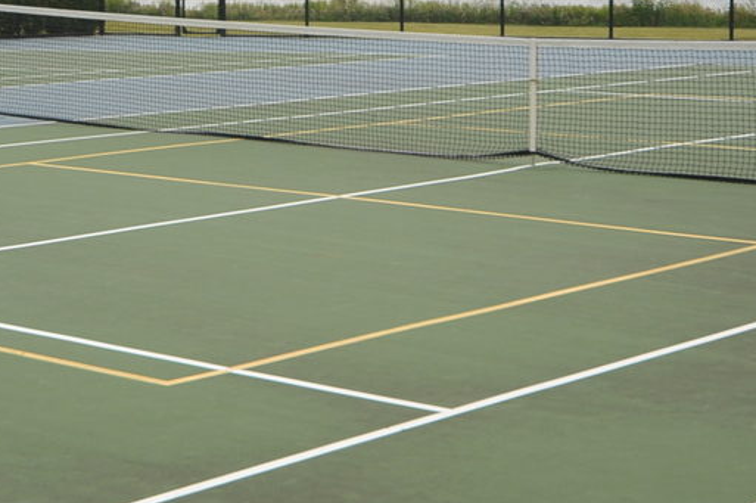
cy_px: 52
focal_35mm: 95
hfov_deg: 21.4
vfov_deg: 14.2
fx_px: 1993
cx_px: 290
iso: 100
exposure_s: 1/200
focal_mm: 20
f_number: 7.1
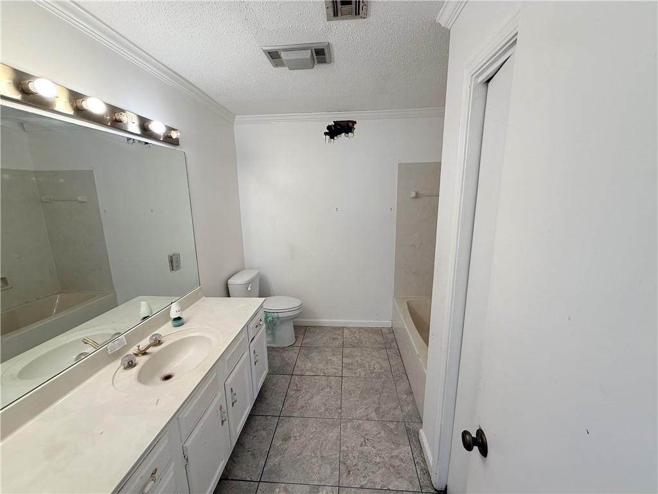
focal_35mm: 14
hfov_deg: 102.1
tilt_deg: -11.6
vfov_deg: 85.7
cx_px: 329
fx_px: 266
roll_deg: +1.9
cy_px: 247
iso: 80
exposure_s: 1/120
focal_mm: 2.22
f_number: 2.2
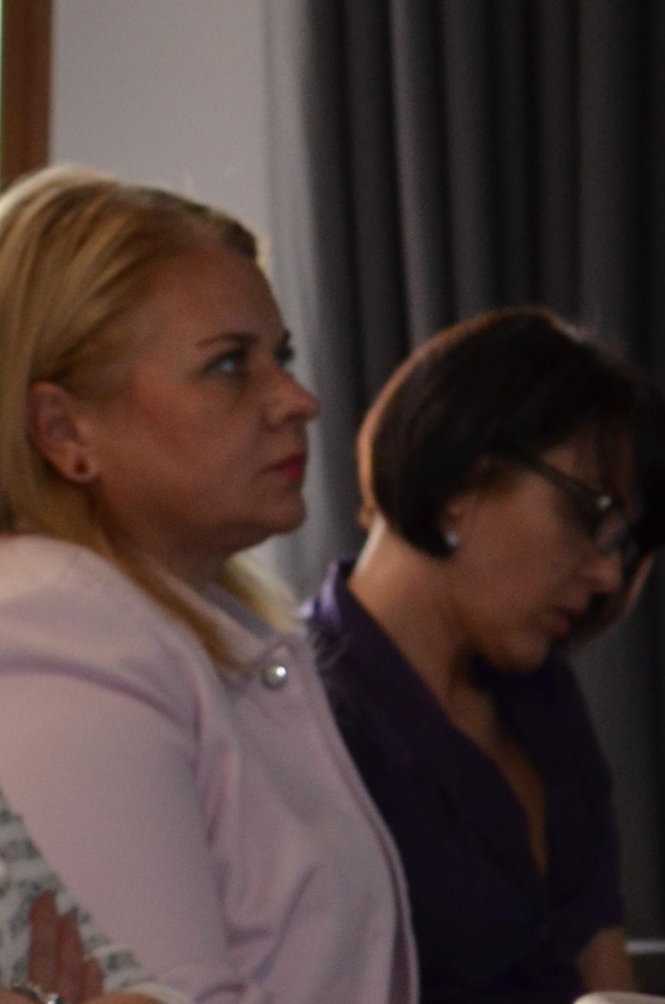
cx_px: -57
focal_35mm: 300
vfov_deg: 6.9
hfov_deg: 4.6
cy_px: 848
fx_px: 8345
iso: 560
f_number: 5.6
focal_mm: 55
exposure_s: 1/60
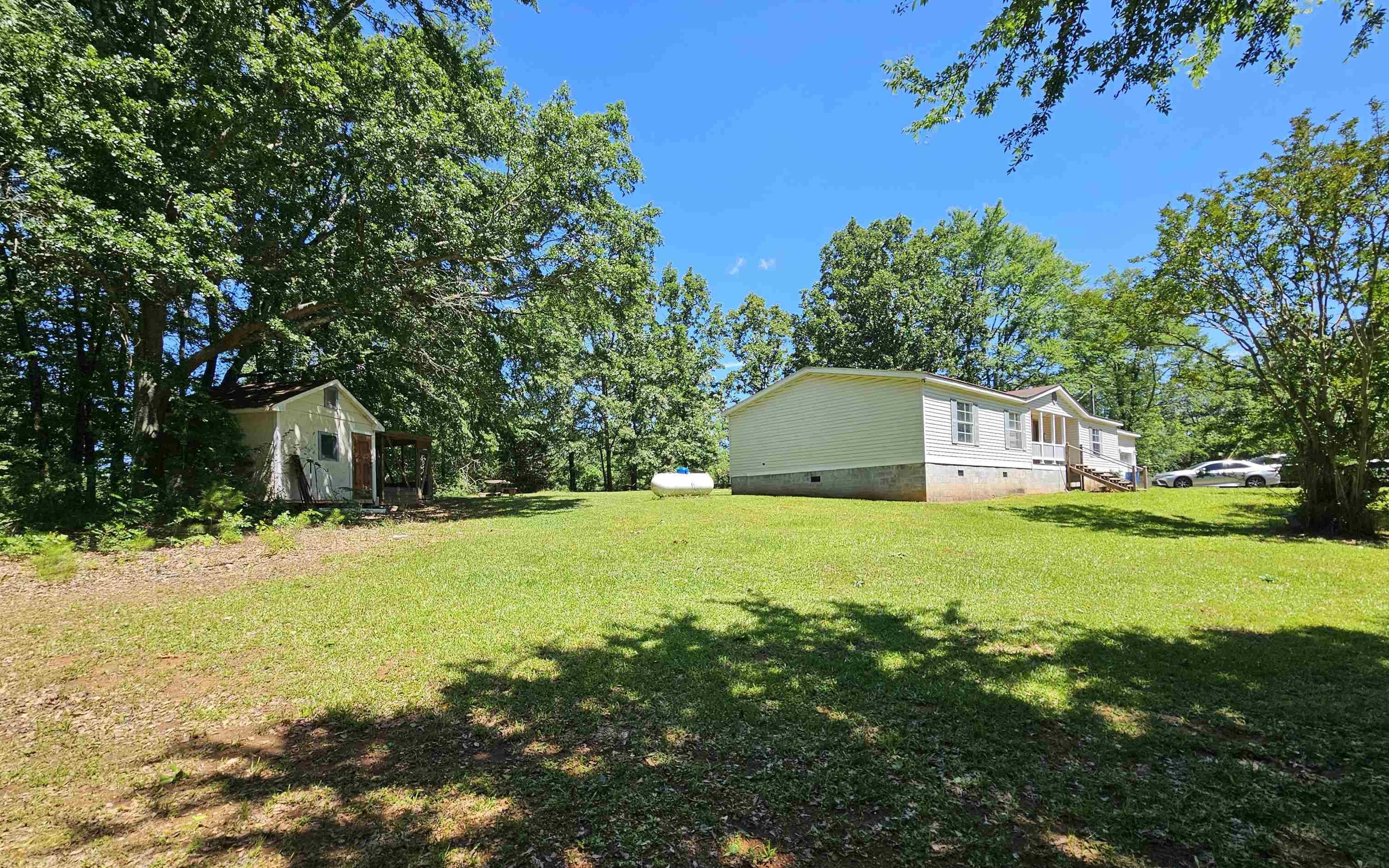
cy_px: 499
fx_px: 530
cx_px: 688
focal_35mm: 14
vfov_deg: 78.1
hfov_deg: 105.3
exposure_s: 1/950
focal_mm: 2.2
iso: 50
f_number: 2.2
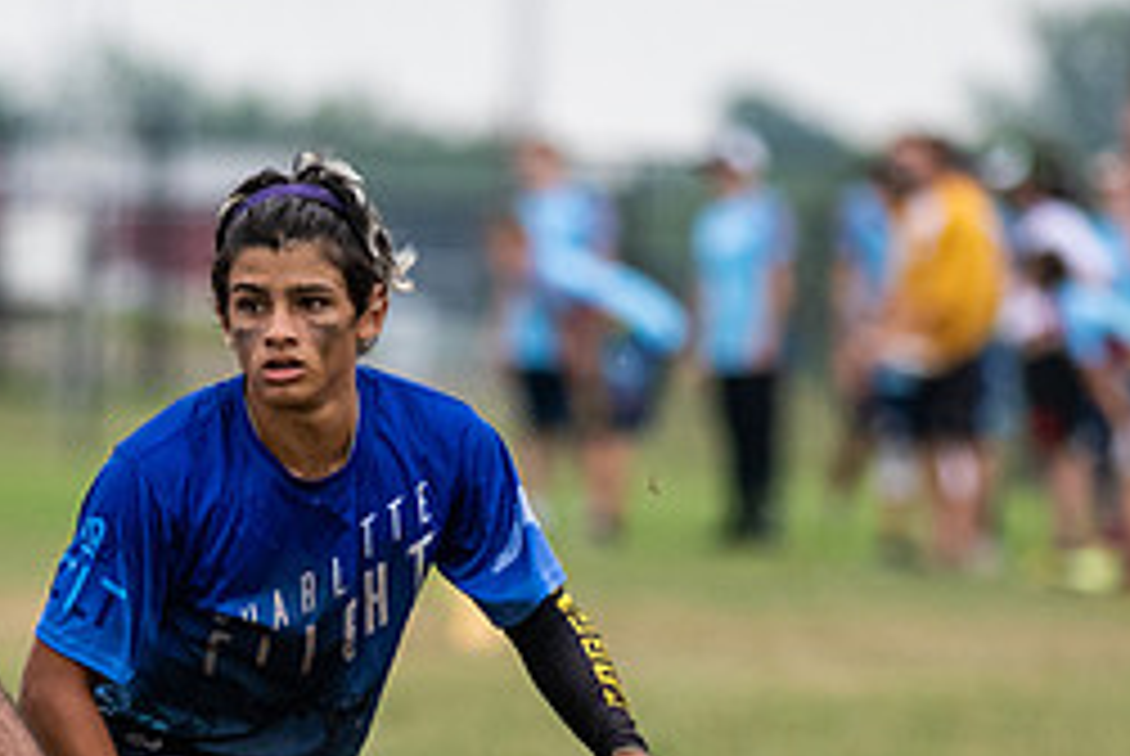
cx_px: 329
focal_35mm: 1038
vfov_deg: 1.3
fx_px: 32619
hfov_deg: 2.0
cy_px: 844
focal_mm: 300
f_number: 4.5
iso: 1600
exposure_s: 1/2000
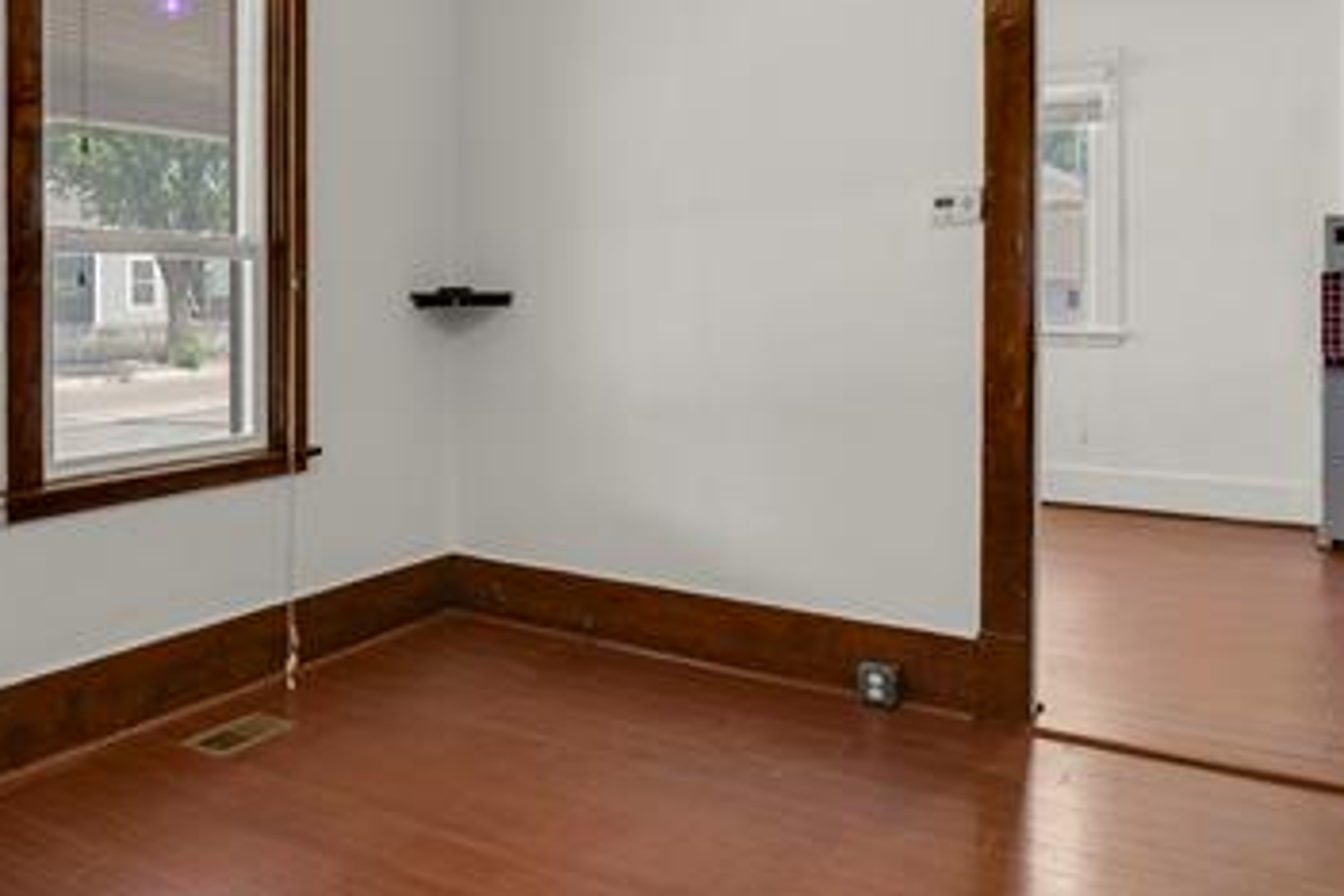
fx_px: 1157
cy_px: 310
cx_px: 291
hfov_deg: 56.4
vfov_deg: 41.9
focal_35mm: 31
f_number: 8
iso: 2500
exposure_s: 1/20
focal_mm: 17
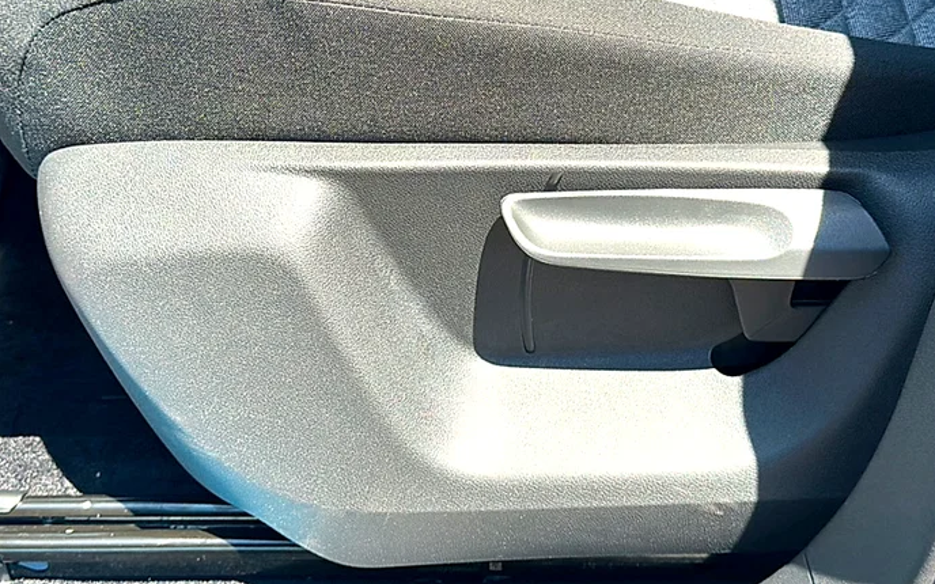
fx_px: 1401
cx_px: 474
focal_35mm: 55
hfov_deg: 36.9
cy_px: 230
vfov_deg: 23.5
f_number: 1.78
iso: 64
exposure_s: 1/751
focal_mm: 6.86
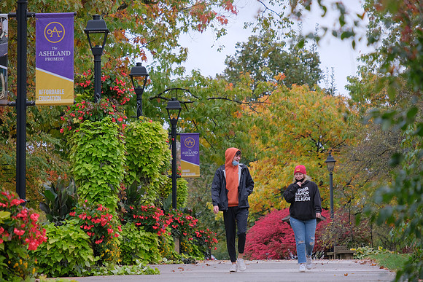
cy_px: 141
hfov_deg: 7.2
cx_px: 212
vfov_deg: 4.8
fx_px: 3349
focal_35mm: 285
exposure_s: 1/320
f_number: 5.6
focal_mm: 190.3
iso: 640
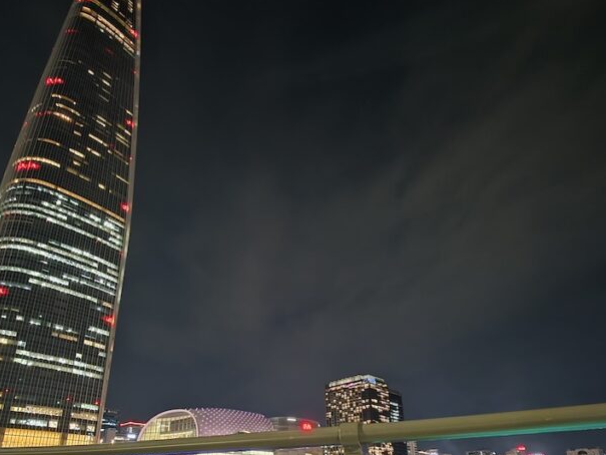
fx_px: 385
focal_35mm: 22
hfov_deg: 76.4
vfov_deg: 57.7
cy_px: 347
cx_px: 308
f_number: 1.9
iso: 800
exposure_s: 1/8.59
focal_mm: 2.2
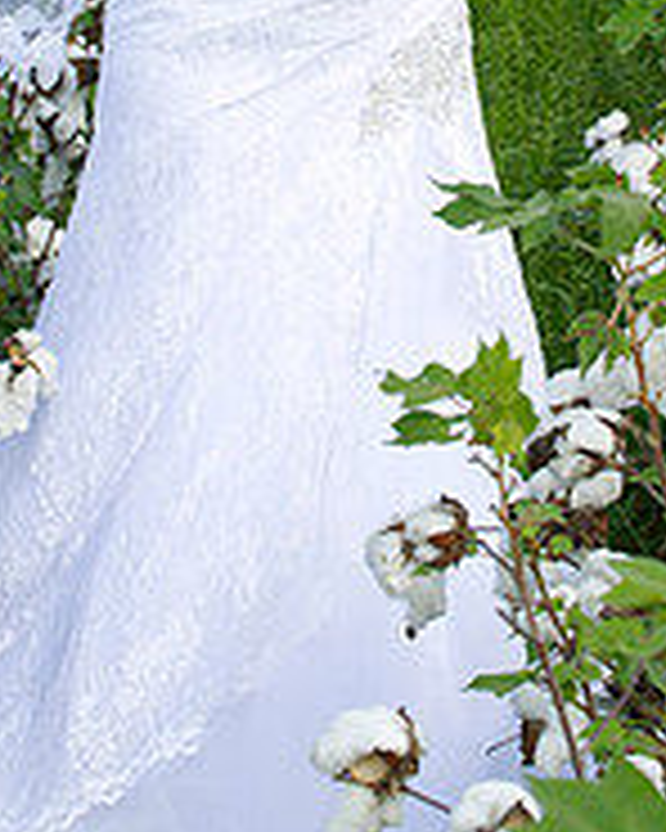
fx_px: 4607
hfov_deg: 8.3
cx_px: 340
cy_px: 58
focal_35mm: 187
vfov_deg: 10.3
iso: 200
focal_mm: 82
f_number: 8
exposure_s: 1/250
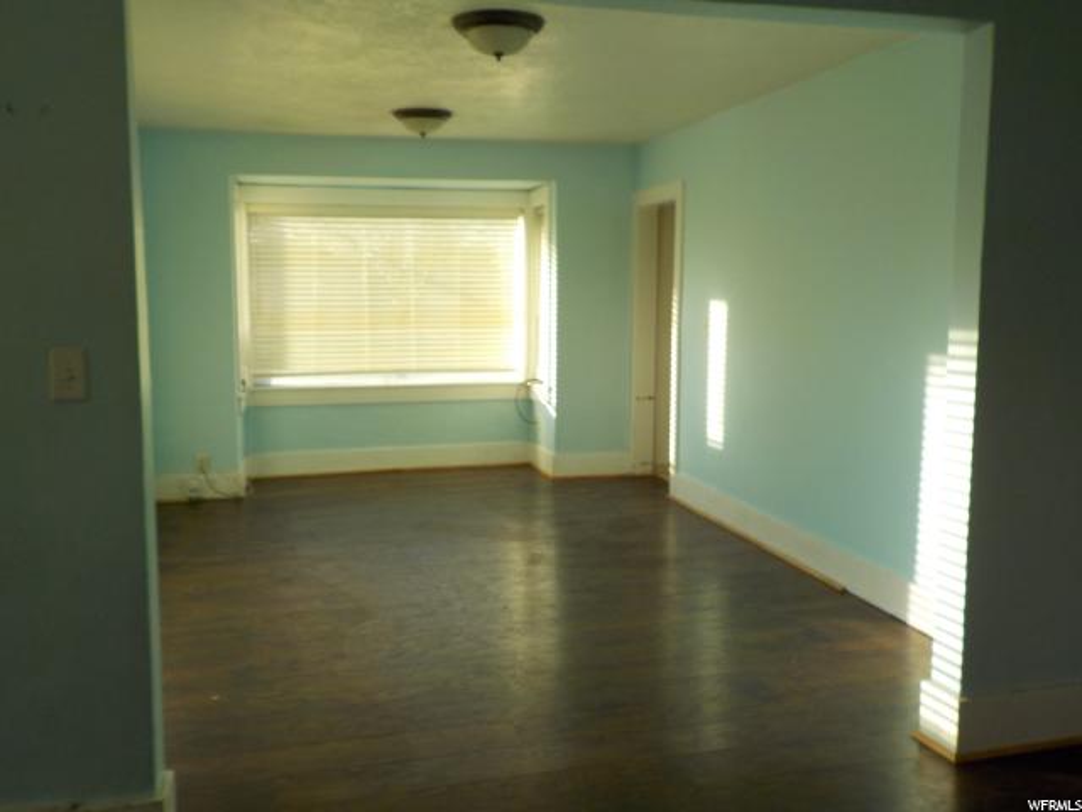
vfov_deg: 46.8
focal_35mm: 30
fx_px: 938
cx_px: 541
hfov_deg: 60.0
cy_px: 406
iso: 125
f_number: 3.3
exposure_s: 1/250
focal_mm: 4.1
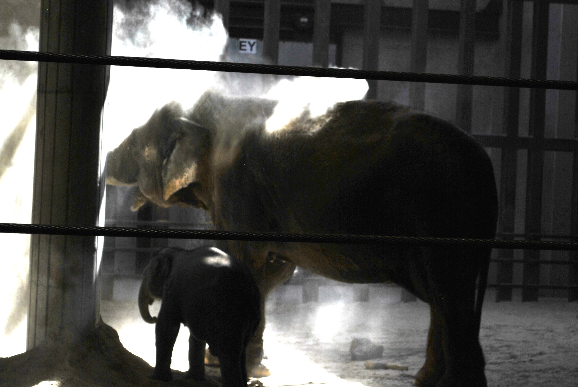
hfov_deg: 16.5
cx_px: 308
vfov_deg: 11.1
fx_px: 1989
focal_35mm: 124
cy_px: 131
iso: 100
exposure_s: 1/250
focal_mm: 55
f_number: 5.6
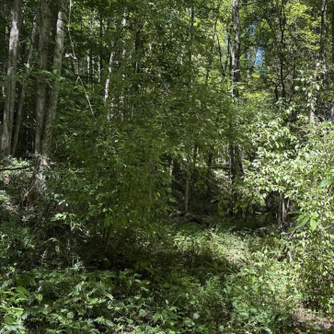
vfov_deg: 42.7
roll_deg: +1.1
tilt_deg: +3.5
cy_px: 190
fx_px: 426
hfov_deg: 42.7
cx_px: 193
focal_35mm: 39
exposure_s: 1/419
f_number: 1.78
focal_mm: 6.76
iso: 80
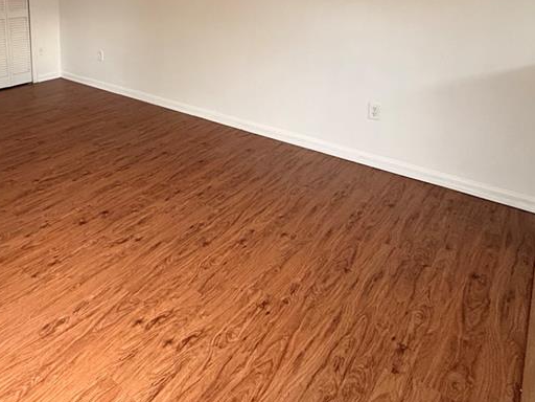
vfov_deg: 45.9
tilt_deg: -10.8
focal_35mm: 28
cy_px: 55
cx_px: 139
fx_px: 433
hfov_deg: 60.3
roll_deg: +0.9
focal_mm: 2.22
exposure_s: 1/99
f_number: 2.2
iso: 320
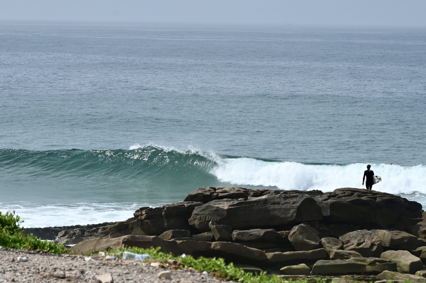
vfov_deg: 11.9
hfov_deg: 17.8
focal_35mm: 115
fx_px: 1360
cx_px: 213
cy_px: 142
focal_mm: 115
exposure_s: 1/2500
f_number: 6.3
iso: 320
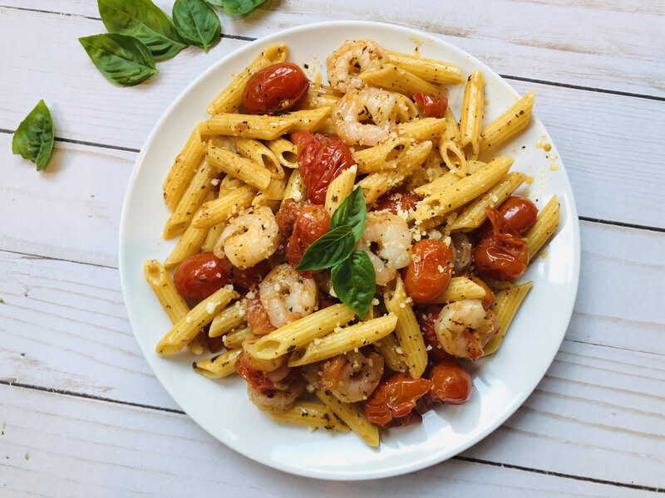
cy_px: 249
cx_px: 332
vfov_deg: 49.7
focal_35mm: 28
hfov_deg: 63.4
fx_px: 538
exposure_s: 1/24
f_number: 1.8
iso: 40
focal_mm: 4
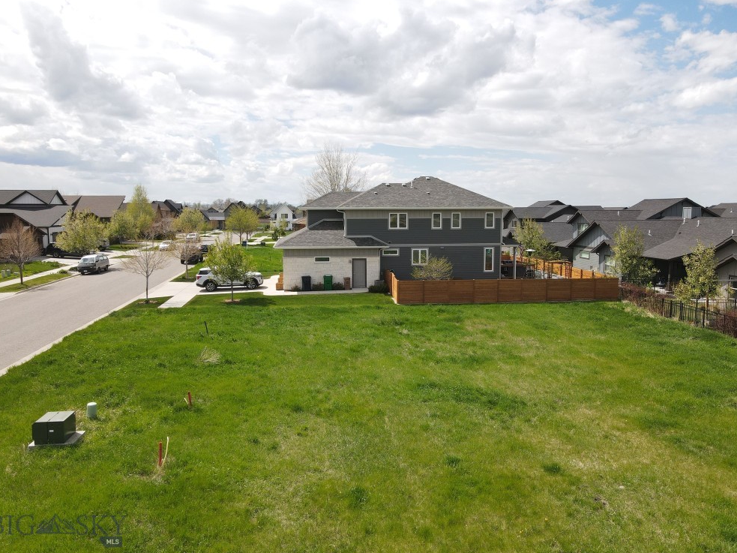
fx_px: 532
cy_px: 269
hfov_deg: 69.4
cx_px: 365
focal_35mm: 25
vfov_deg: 54.9
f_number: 2.8
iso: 100
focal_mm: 4.5
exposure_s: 1/640
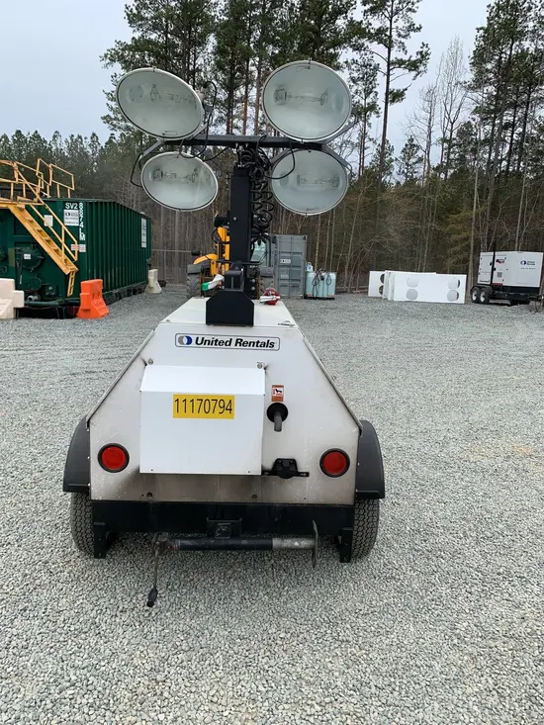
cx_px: 272
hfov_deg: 53.1
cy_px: 362
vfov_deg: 67.3
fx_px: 545
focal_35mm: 26
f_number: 1.8
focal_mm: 4.25
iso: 25
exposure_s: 1/1368
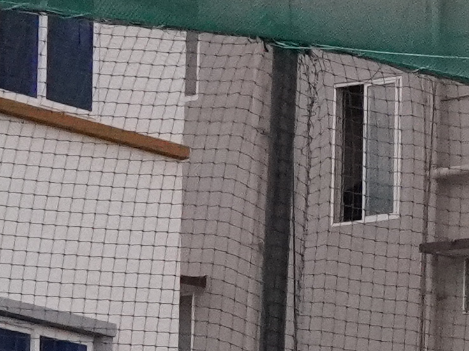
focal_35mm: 648
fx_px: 8777
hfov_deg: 3.0
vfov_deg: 2.3
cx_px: 1258
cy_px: 963
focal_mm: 55
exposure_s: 1/1000
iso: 4000
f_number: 5.6
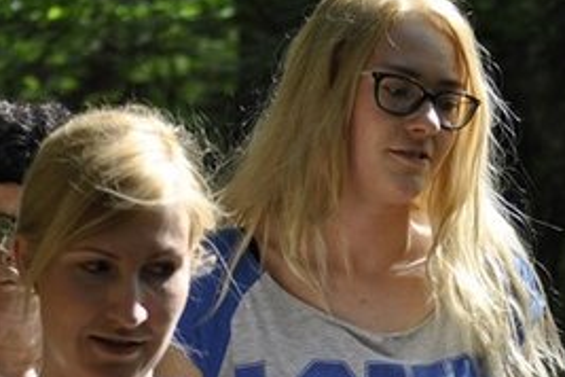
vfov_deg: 5.4
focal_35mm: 256
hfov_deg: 8.0
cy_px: 347
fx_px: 4017
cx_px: 366
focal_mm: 70
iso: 360
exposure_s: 1/500
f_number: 4.2
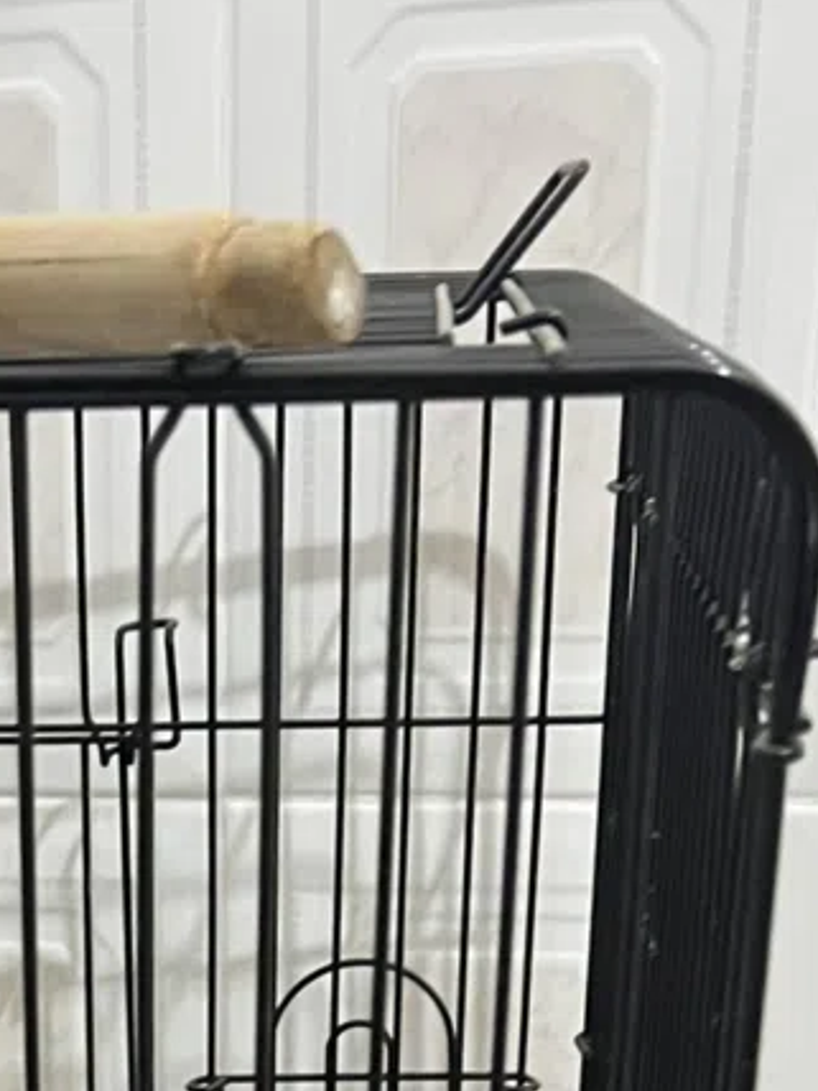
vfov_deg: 21.2
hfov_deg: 17.2
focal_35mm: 83
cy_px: 1447
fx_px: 2615
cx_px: -74
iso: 400
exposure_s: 1/40
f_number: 1.5
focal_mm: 5.7
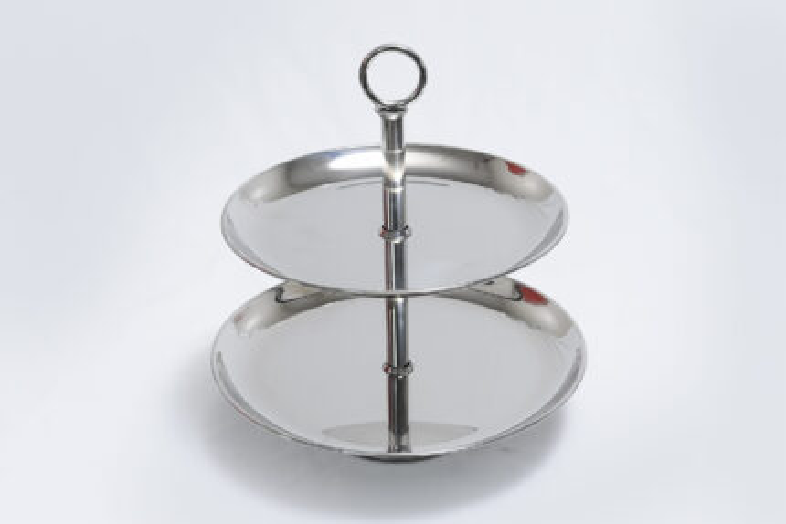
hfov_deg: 28.1
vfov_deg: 18.9
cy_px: 262
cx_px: 393
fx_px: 1572
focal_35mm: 72
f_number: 10
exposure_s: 1/125
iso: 3200
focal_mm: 48
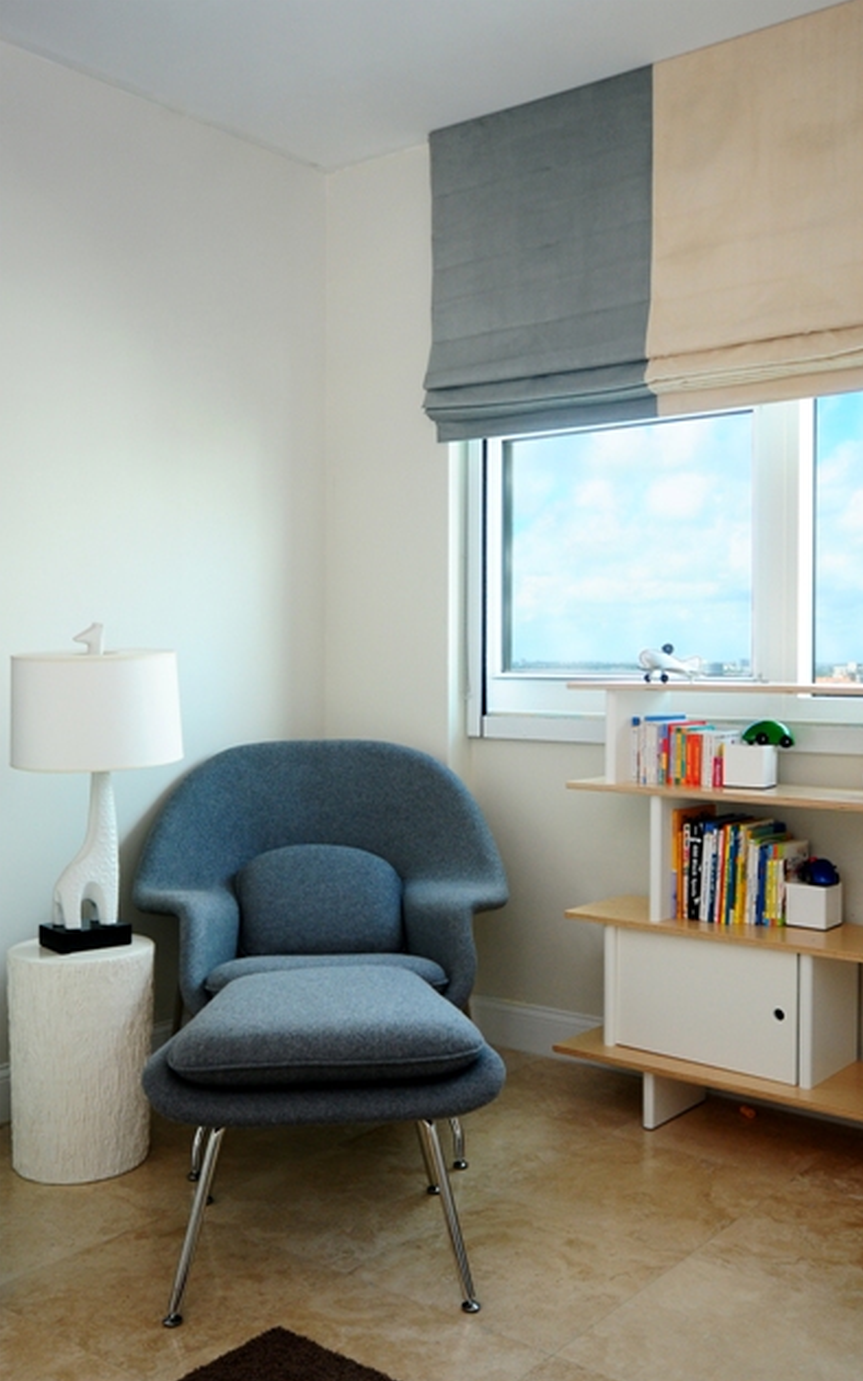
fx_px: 1166
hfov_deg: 40.6
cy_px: 695
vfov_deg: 61.2
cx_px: 459
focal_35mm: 31
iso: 400
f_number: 5.6
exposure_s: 1/80
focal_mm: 20
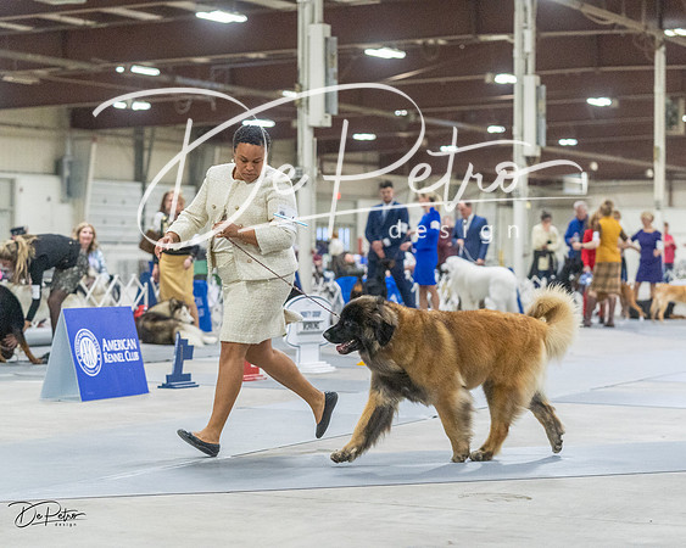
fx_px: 2057
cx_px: 343
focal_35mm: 101
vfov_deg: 15.2
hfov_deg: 18.9
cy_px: 274
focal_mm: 90
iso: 6400
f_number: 3.2
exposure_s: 1/320
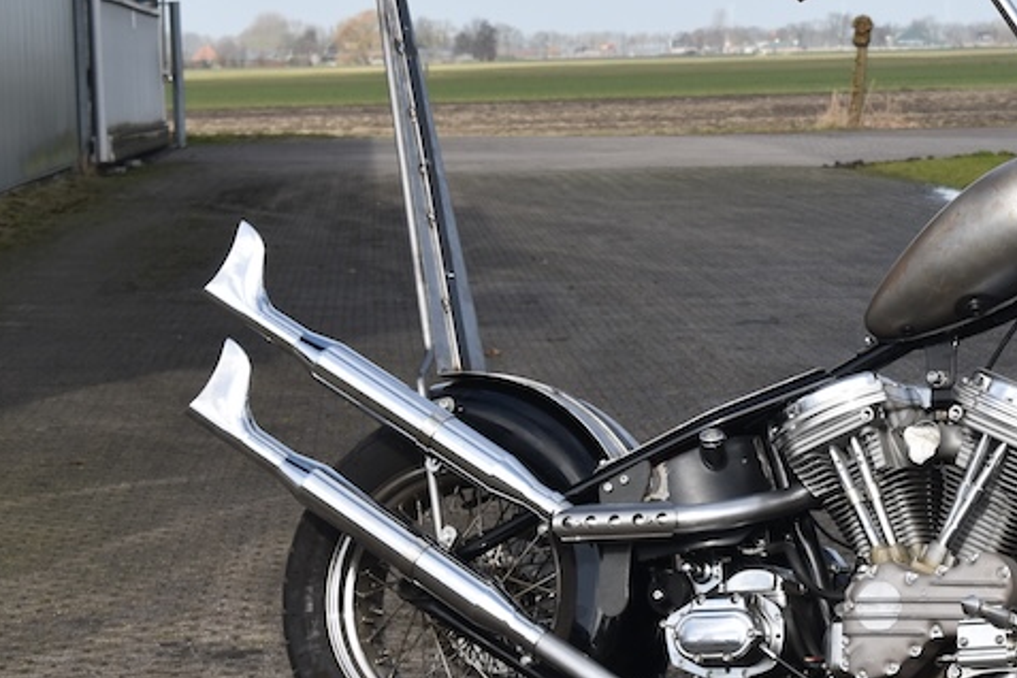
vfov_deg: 7.9
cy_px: 242
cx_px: 983
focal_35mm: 173
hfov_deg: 11.8
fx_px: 4888
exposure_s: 1/320
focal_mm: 55
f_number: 9
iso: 200
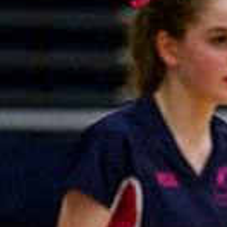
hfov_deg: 2.2
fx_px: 5854
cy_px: 185
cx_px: 440
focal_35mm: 789
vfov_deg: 2.2
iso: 6400
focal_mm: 200
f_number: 3.2
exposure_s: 1/800
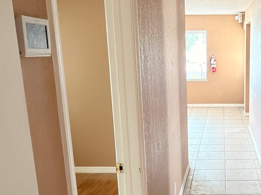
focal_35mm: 45
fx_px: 339
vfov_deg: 31.9
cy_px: 127
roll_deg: +0.6
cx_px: 221
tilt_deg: -12.7
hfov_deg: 39.8
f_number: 2.2
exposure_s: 1/30
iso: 250
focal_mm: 2.22
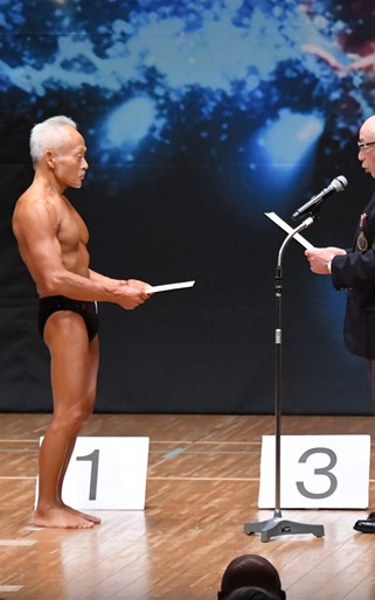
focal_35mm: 392
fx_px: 6414
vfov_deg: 5.4
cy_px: 300
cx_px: 350
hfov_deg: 3.3
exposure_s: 1/400
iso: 6400
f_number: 5.6
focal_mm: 170
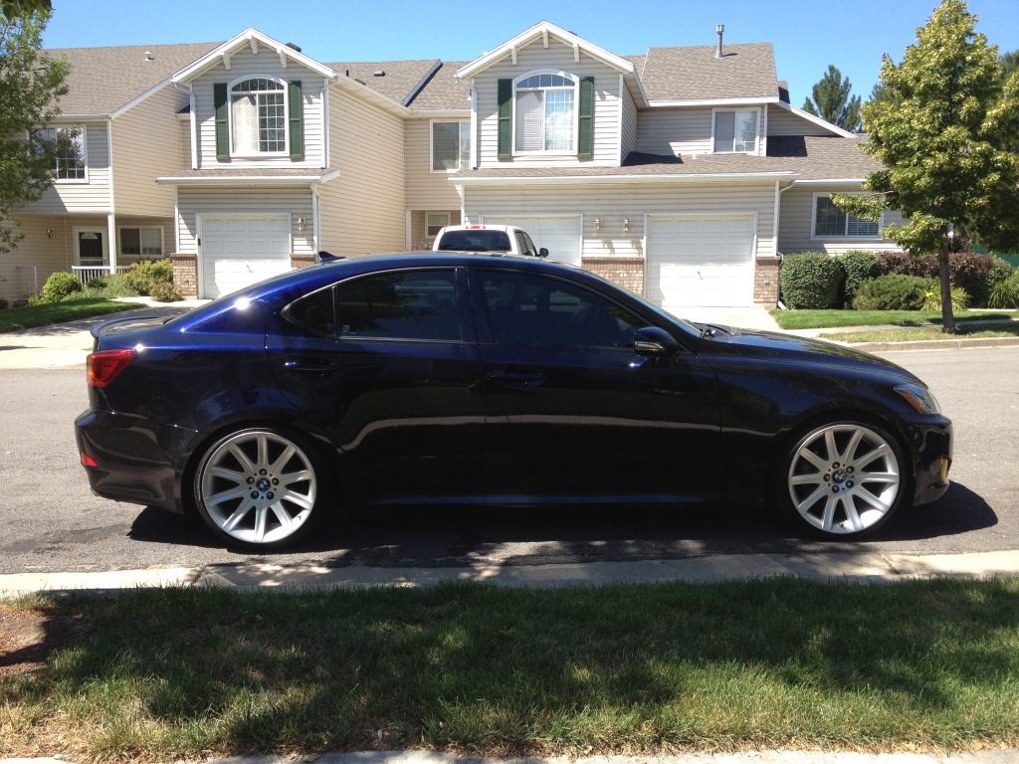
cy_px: 382
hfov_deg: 52.6
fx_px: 1030
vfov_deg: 40.7
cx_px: 510
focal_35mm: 35
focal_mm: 4.3
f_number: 2.4
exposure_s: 1/681
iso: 64
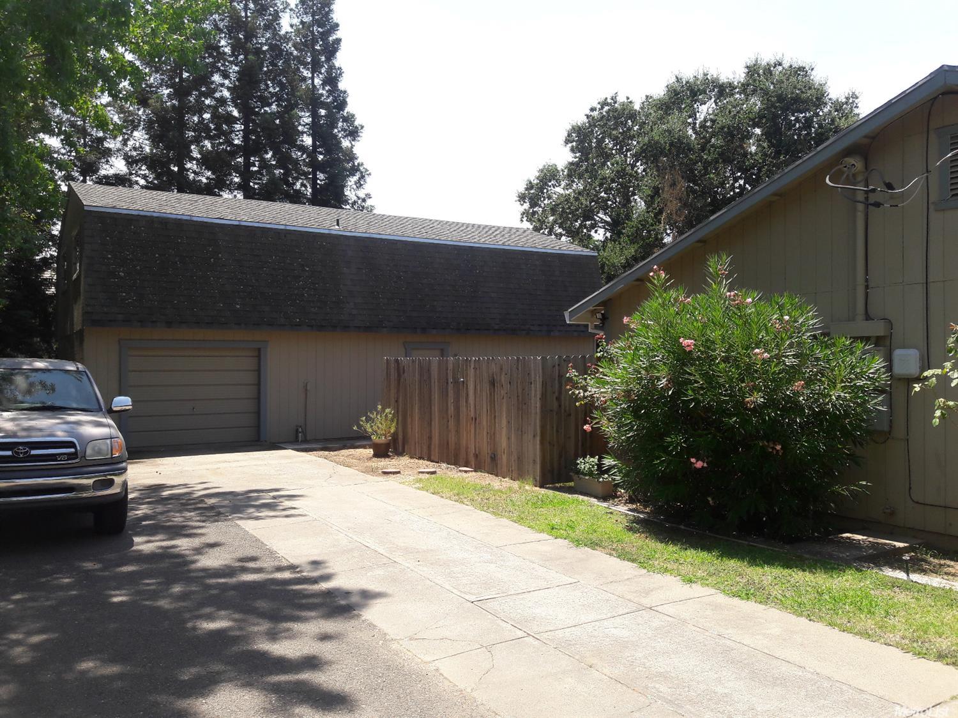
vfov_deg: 49.7
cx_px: 479
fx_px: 775
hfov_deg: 63.5
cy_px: 359
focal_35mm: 28
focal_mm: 3.7
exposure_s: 1/805
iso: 40
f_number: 1.9
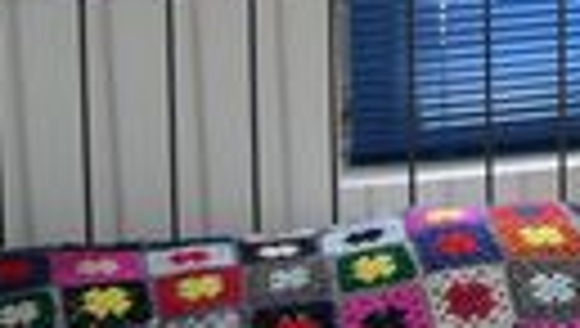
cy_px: -126
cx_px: 800
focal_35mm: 118
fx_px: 1817
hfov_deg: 16.9
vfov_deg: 10.1
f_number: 2.8
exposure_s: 1/34.9
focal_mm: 8
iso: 100
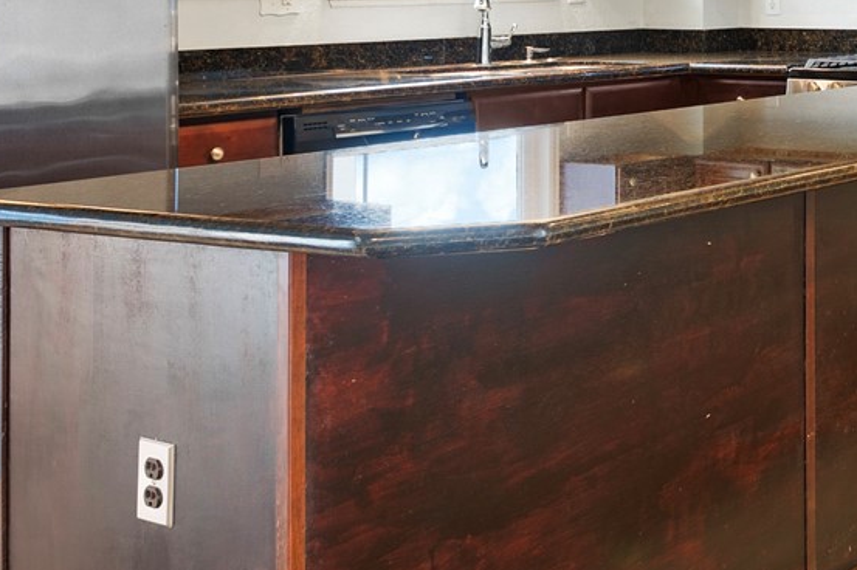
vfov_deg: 21.9
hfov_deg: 26.2
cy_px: -34
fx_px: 1404
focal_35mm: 59
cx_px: 1243
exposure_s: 1/3
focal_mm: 15
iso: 125
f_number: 6.3
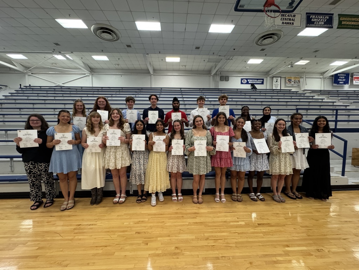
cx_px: 180
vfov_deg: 85.7
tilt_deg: -6.0
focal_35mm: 14
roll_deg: +0.2
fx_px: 145
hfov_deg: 102.1
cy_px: 135
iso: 320
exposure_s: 1/120
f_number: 2.2
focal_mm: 2.22
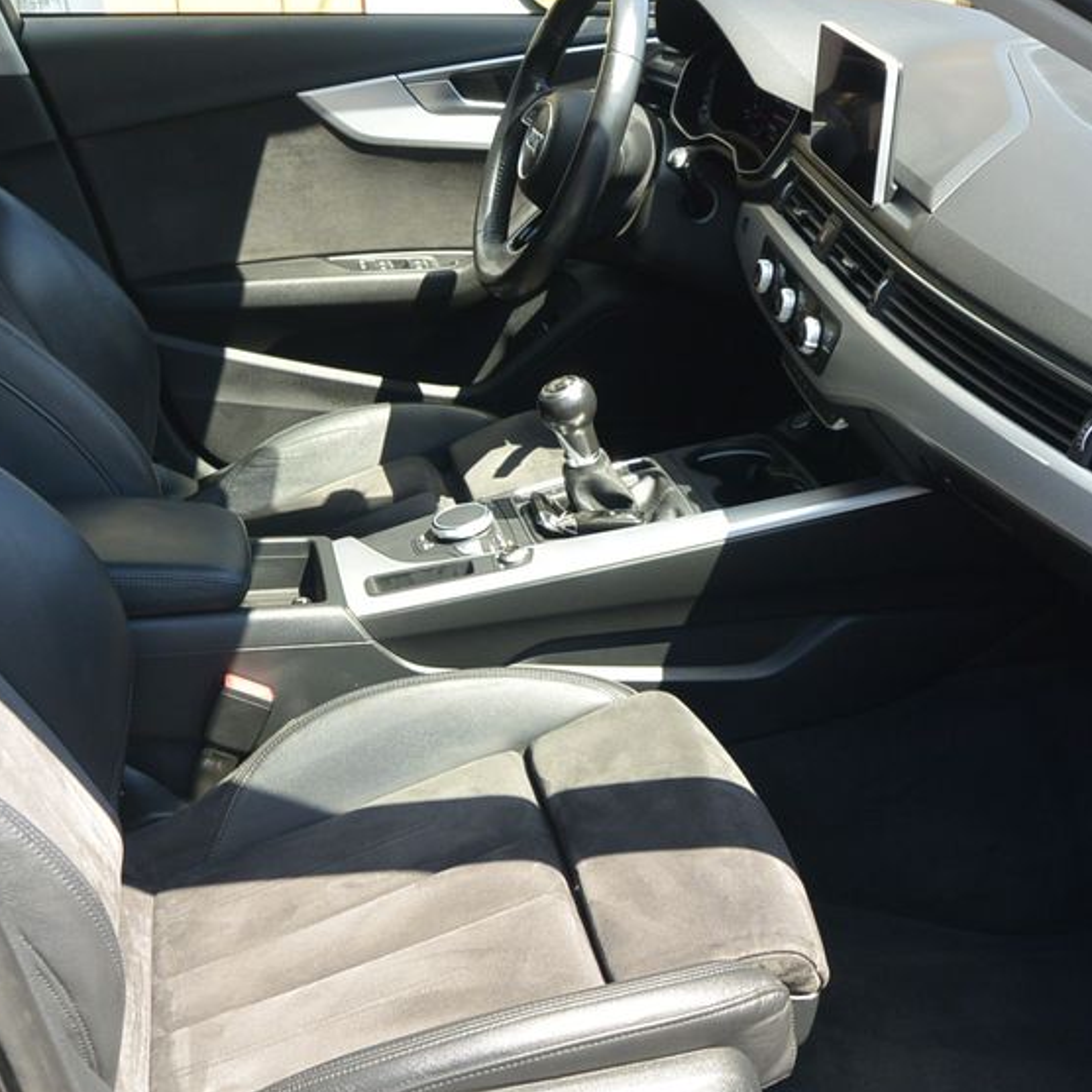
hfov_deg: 36.1
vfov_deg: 35.9
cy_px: 647
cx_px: 566
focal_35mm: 47
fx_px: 1677
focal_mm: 11.4
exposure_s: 1/250
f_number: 4
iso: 160
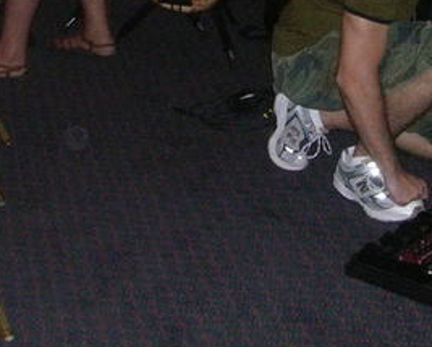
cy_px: -54
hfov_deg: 17.3
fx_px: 1420
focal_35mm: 111
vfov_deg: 13.6
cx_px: 173
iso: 200
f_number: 2.8
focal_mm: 5.8
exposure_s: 1/60.1
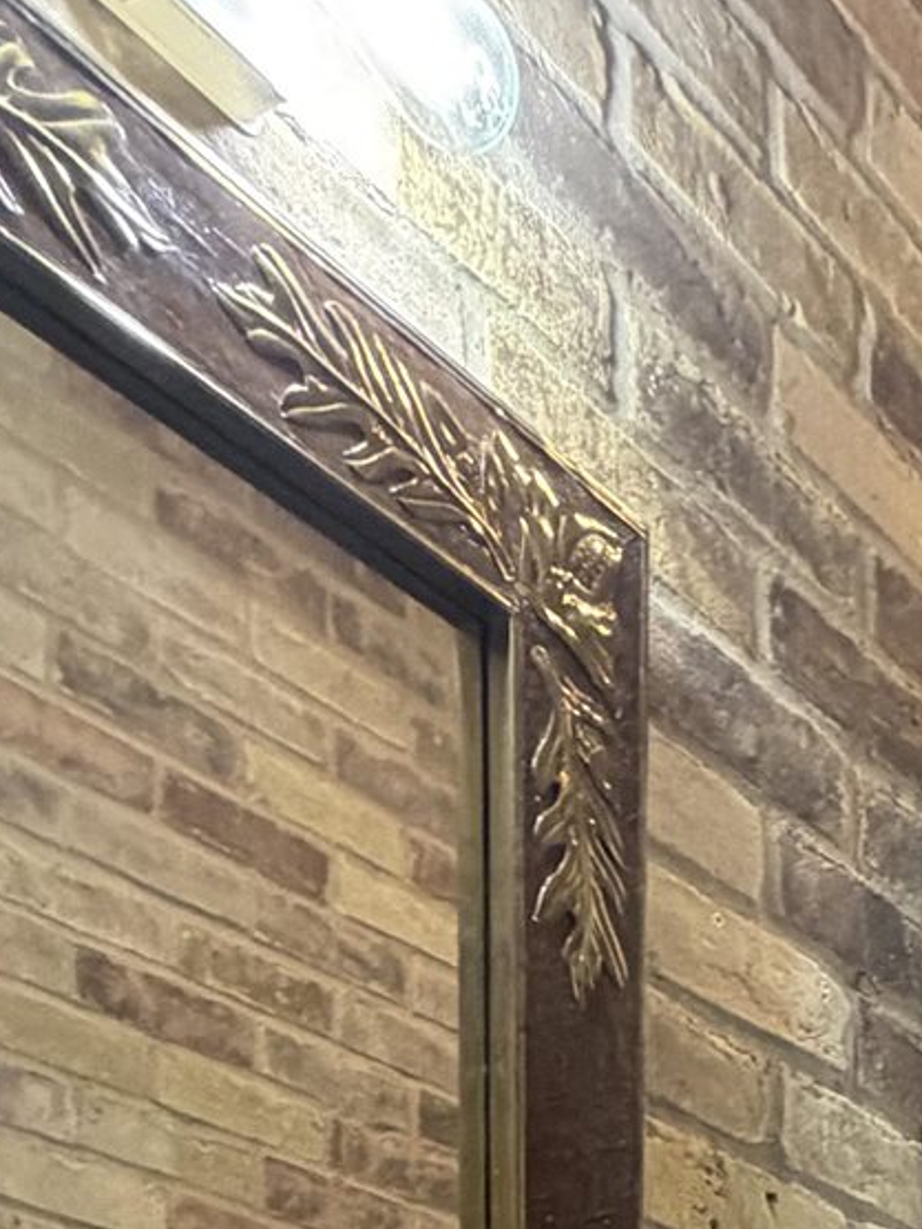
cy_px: 2045
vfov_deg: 23.2
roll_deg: -2.6
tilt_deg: -5.2
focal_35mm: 58
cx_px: 1386
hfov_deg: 21.2
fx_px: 2060
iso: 320
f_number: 2.2
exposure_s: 1/60
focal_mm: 2.22
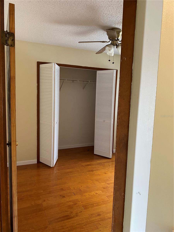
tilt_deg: -6.2
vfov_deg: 67.3
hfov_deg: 53.1
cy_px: 116
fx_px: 174
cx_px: 87
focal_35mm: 26
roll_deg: -1.1
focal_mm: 4.25
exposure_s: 1/60
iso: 200
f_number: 1.8
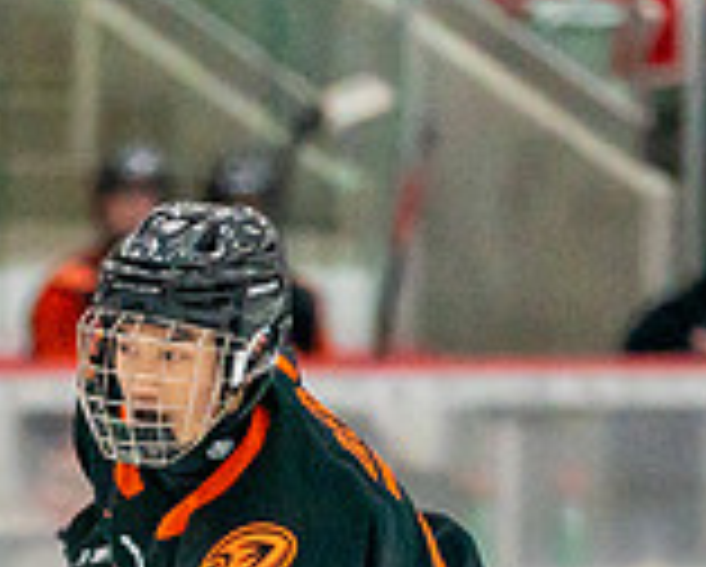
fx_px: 19540
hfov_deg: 2.1
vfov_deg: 1.7
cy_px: 1083
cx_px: 11
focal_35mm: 934
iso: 3200
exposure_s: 1/1250
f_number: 2.8
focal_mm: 186
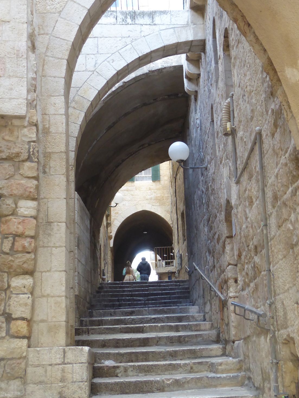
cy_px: 199
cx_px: 158
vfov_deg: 31.2
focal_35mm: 62
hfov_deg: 23.6
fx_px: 714
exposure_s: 1/60
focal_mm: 9.6
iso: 400
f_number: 4.1
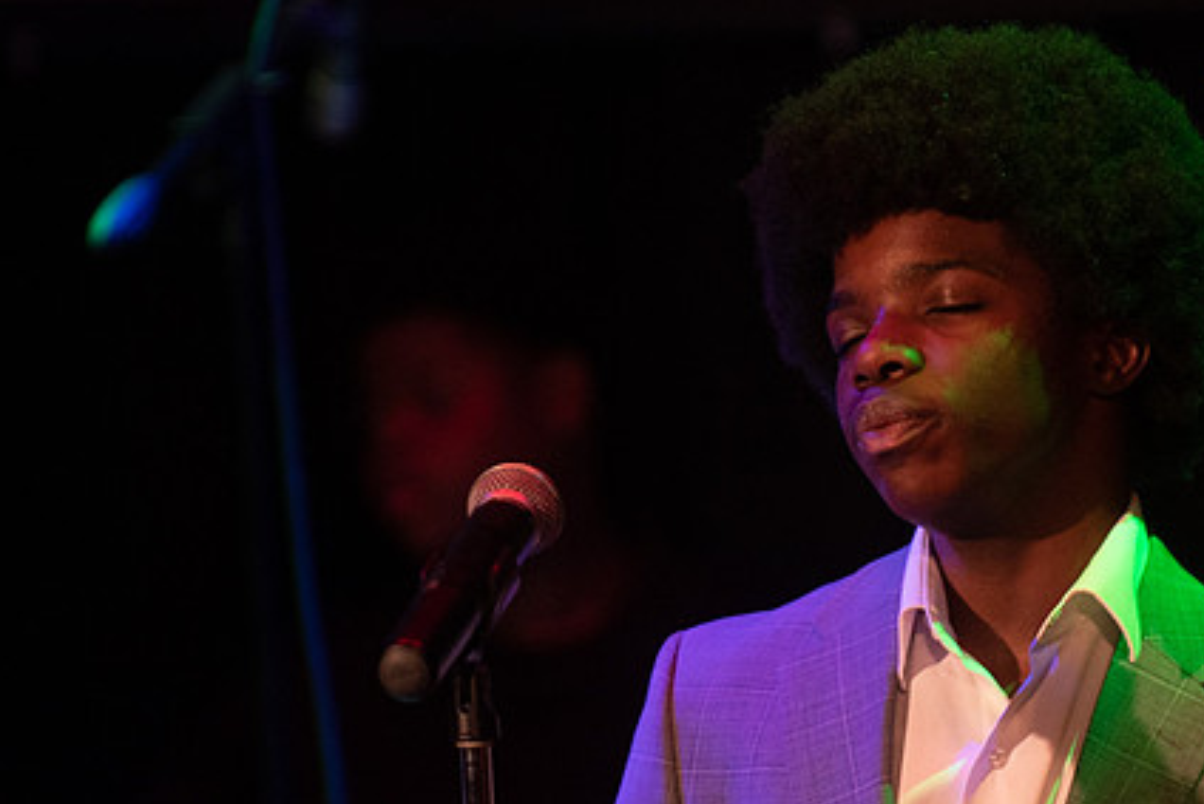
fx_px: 14352
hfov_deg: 4.8
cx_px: 854
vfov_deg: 3.2
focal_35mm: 429
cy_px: 432
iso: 1600
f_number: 2.8
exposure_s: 1/200
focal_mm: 200
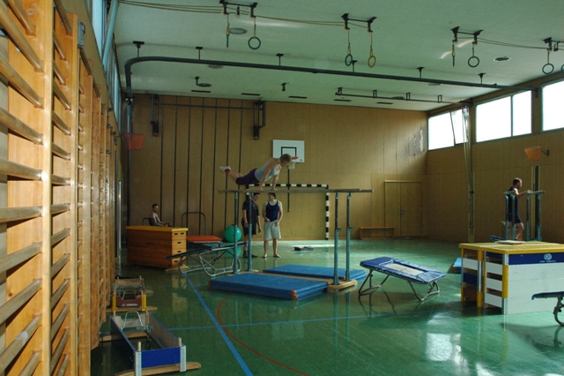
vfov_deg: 39.9
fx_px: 517
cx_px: 282
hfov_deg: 57.2
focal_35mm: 33
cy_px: 188
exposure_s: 1/320
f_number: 9
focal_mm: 22
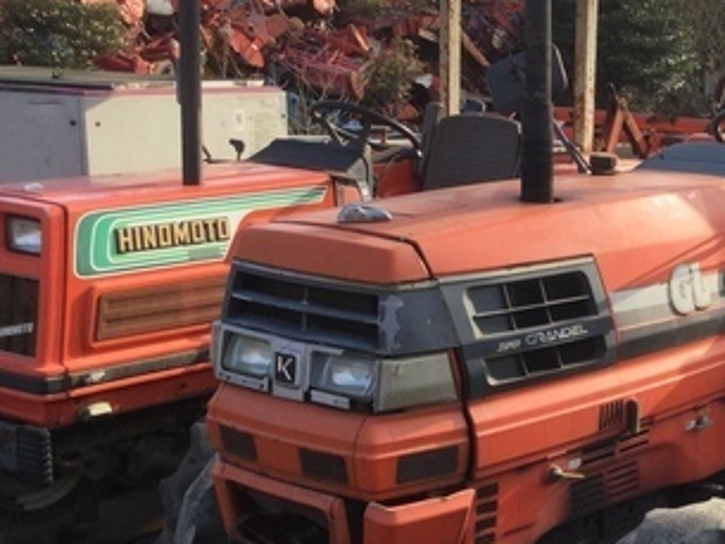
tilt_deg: -12.6
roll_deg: +0.4
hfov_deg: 28.3
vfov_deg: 22.5
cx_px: 696
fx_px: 1362
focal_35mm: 65
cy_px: 354
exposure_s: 1/617
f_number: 2.4
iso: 25
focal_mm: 3.3
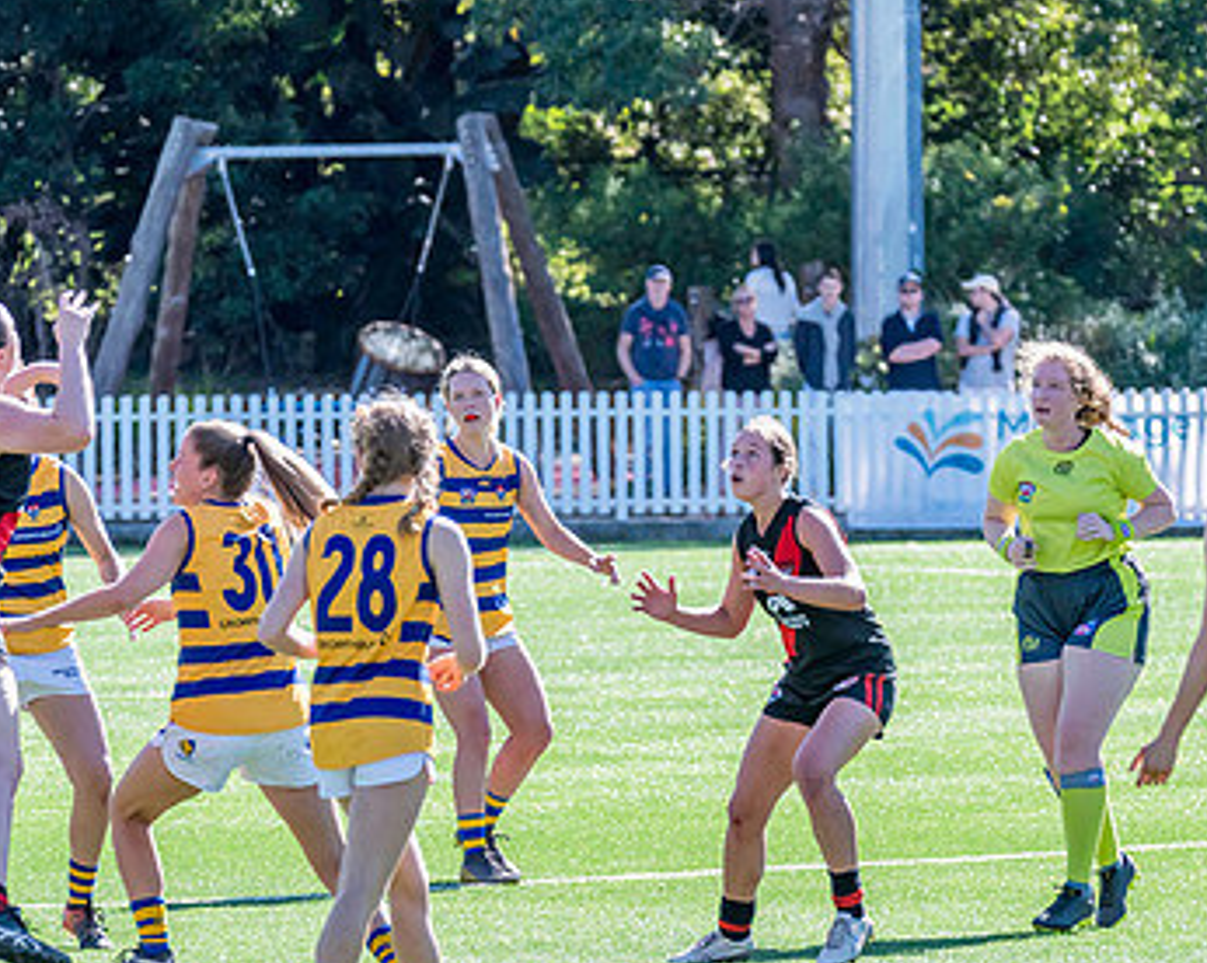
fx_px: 16200
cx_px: 554
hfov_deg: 4.3
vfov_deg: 3.4
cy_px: 527
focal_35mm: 454
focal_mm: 250
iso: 800
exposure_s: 1/1600
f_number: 7.1
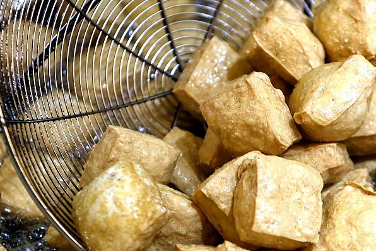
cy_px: 210
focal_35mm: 141
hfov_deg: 14.5
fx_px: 1472
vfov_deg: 9.7
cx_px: 250
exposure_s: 1/100
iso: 720
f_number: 3.5
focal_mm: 70
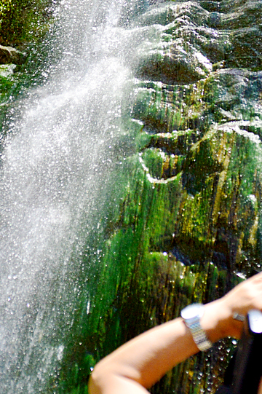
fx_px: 656
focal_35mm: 60
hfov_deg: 22.4
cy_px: 54
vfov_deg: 32.1
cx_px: 189
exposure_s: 1/3205
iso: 560
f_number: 3.5
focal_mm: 18
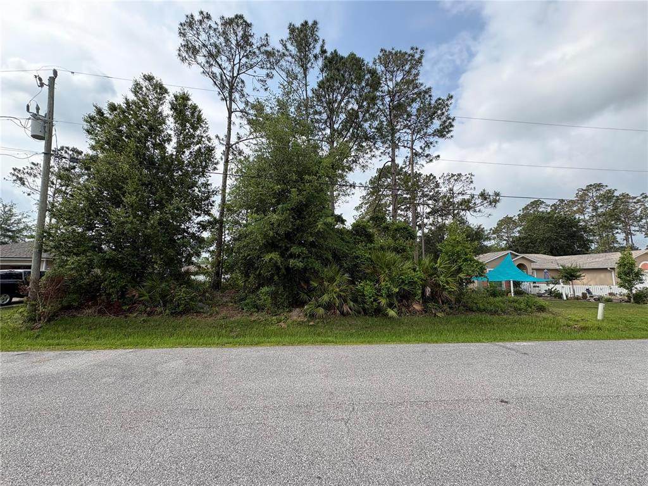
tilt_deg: +8.5
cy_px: 243
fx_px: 262
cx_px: 324
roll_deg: -0.5
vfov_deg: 85.7
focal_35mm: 14
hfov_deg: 102.1
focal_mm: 2.22
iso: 64
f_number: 2.2
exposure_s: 1/1063
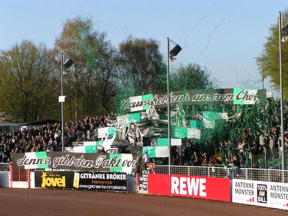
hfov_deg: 19.8
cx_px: 144
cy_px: 108
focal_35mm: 99
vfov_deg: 14.9
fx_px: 824
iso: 50
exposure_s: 1/250
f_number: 5.6
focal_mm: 15.2
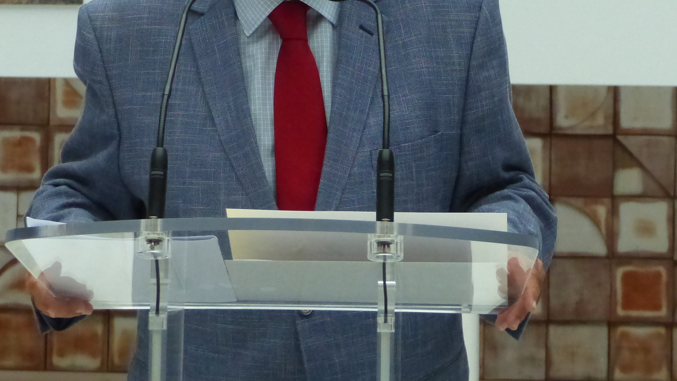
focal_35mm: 209
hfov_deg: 10.3
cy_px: -18
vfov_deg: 5.8
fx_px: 3752
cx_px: 394
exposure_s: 1/500
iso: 800
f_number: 3.2
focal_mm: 21.8
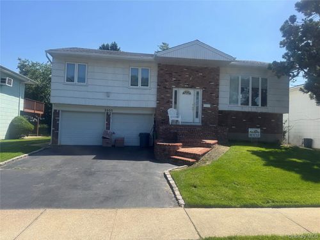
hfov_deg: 71.6
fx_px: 222
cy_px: 120
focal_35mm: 24
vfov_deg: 56.8
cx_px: 160
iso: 80
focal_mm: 6.76
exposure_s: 1/3597
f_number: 1.78
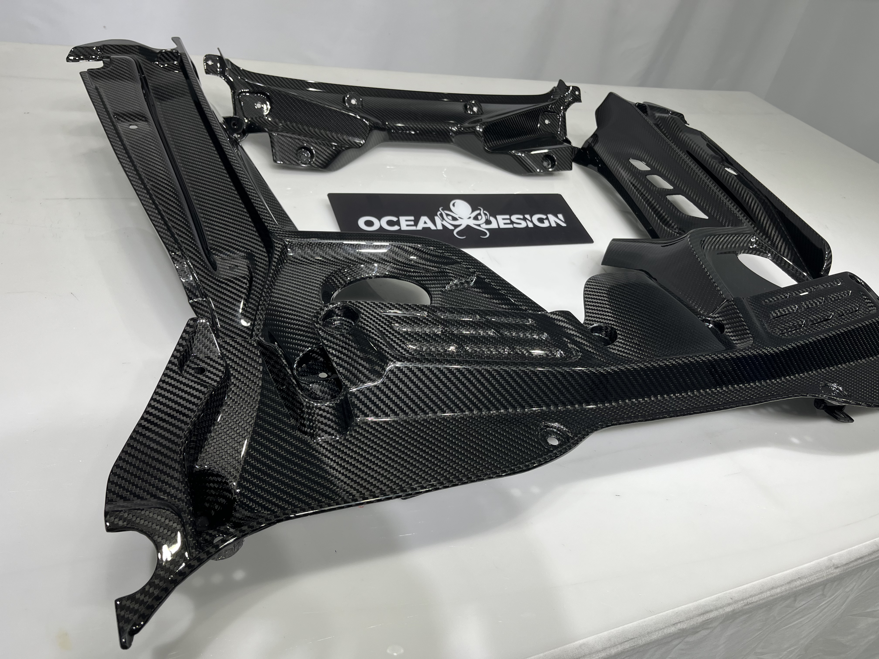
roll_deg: -13.5
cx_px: 440
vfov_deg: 53.1
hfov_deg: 67.3
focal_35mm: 26
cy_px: 330
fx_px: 660
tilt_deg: -36.3
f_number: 1.6
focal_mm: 5.1
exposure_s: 1/183
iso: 40
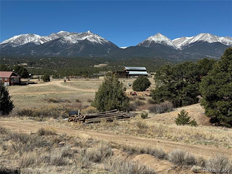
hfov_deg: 39.7
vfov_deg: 30.3
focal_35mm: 48
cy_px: 87
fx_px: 322
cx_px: 116
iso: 64
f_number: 1.78
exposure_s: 1/5376
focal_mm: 6.76
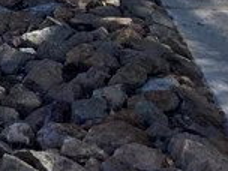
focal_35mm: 175
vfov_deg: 7.6
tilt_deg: -2.6
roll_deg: -0.2
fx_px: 1153
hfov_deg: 8.7
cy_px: -318
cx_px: -514
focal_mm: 4.25
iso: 32
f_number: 1.8
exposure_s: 1/3040
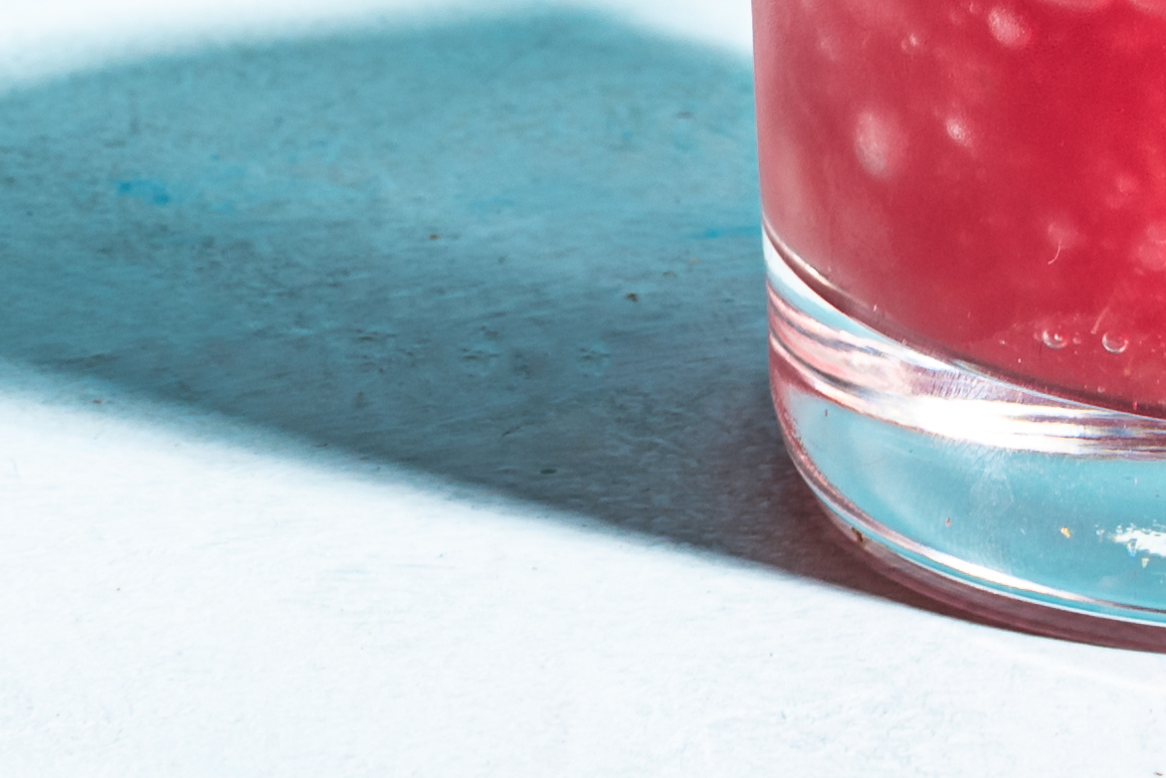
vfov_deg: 5.7
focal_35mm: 231
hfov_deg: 8.8
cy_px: -1184
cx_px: 1221
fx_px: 7483
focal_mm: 45
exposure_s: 1/160
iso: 100
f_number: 13
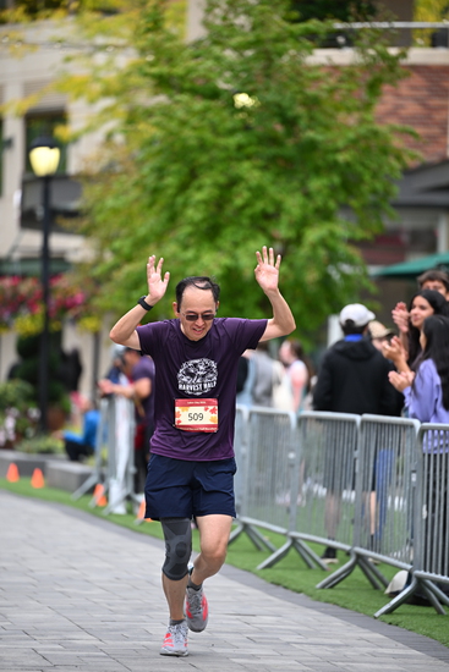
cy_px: 336
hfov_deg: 6.9
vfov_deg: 10.3
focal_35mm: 200
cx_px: 224
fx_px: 3739
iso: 800
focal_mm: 200
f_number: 2.8
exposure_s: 1/2000
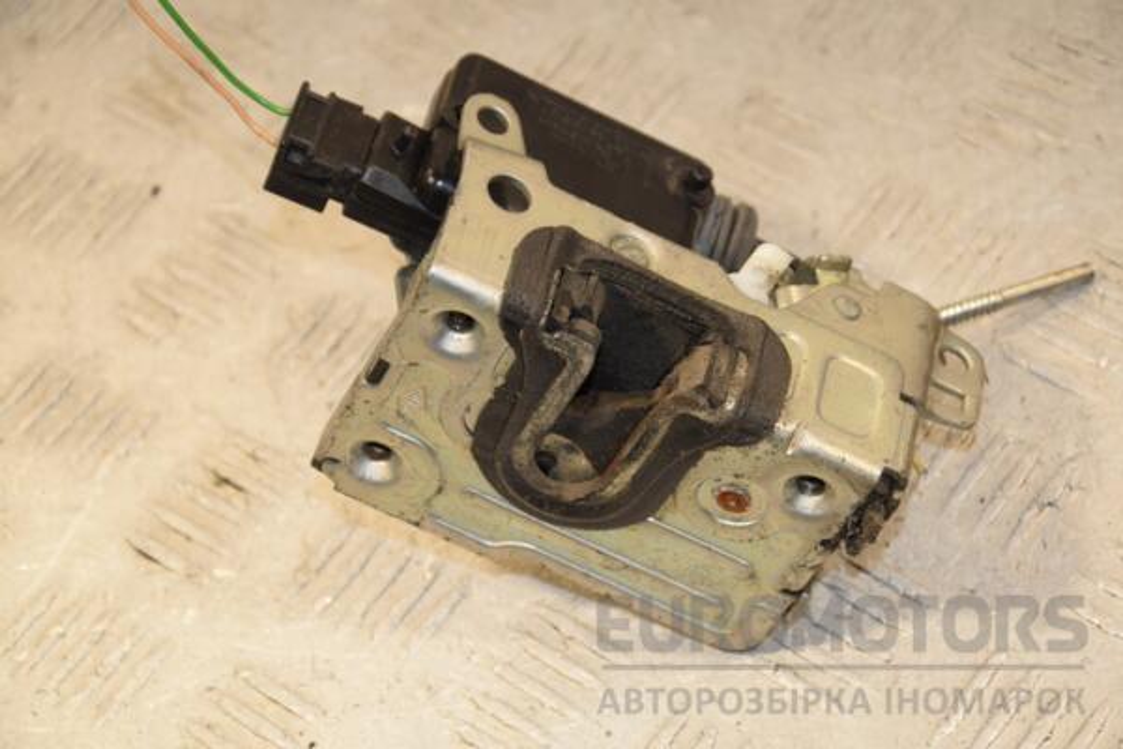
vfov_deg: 10.8
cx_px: 562
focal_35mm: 128
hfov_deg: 16.1
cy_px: 374
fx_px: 3977
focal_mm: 85
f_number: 7.1
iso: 800
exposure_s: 1/200
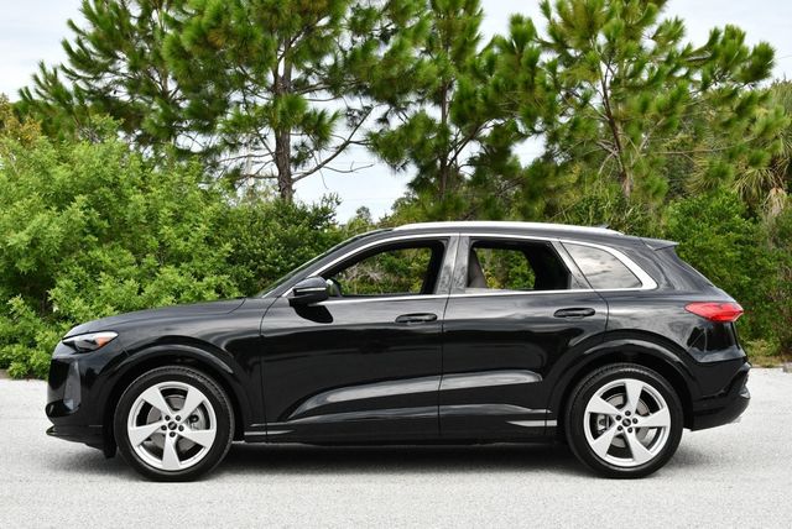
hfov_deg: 38.2
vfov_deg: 26.0
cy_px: 264
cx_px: 396
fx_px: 1145
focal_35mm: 52
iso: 200
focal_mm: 26
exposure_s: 1/250
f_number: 8
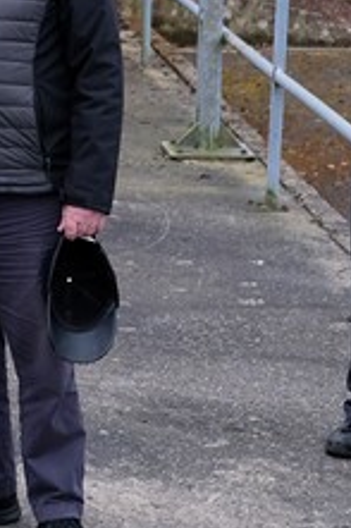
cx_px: -284
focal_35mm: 163
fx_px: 2387
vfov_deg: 12.6
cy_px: 194
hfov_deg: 8.1
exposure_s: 1/120
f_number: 3.2
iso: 800
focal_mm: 26.5
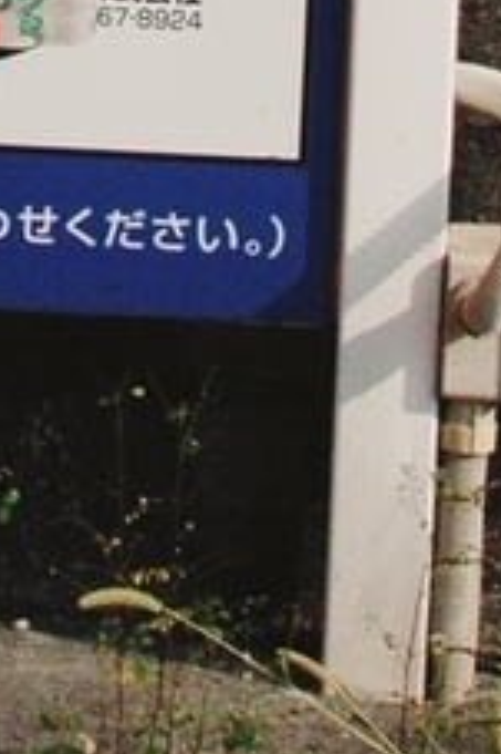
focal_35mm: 278
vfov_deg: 7.1
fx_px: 5804
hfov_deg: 4.9
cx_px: -119
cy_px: -857
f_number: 14
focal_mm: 35
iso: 800
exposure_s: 1/800
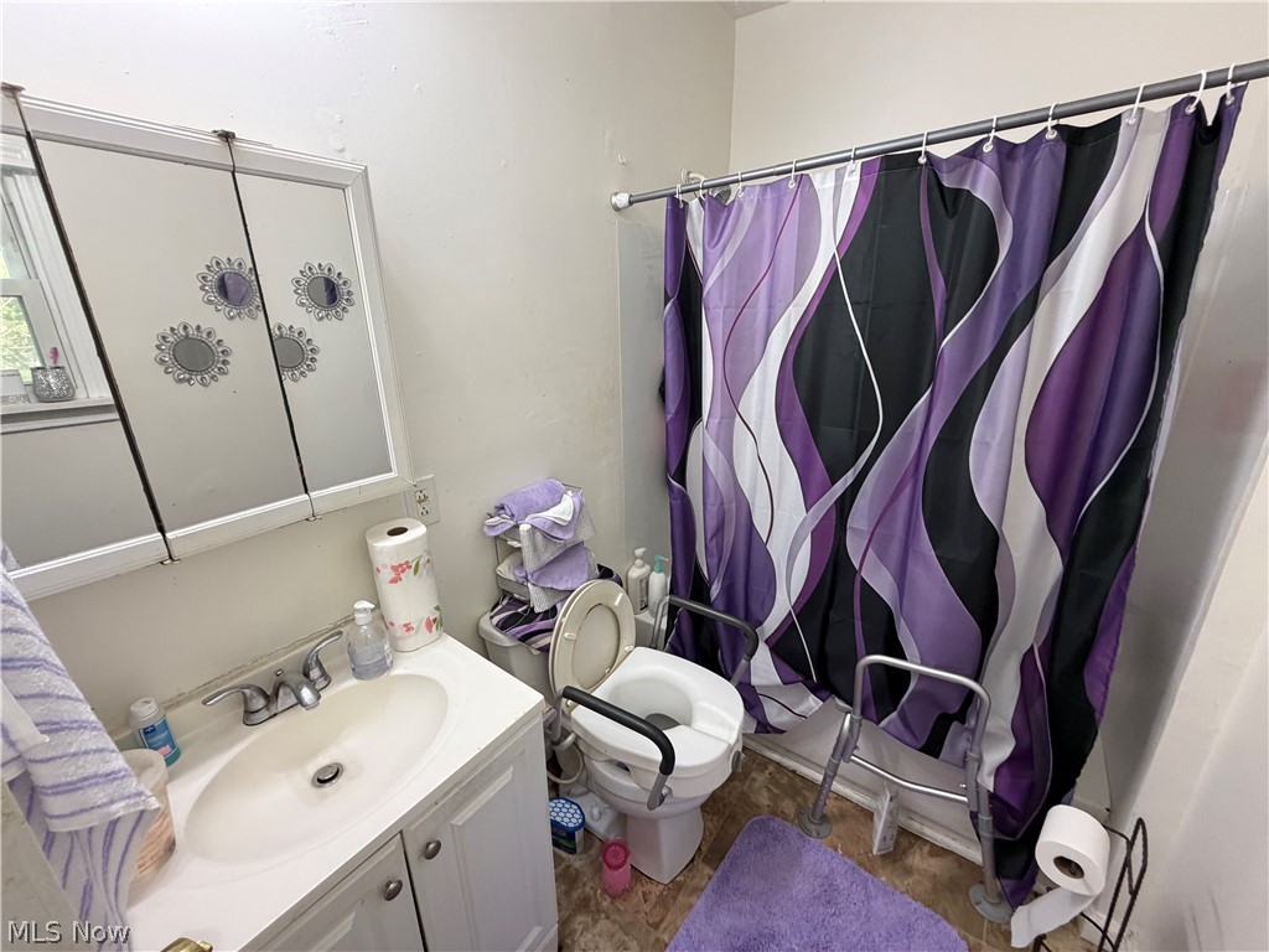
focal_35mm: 14
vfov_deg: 85.7
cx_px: 634
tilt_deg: -18.7
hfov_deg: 102.1
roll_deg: +1.3
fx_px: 513
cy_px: 476
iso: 320
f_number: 2.2
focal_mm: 2.22
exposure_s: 1/120
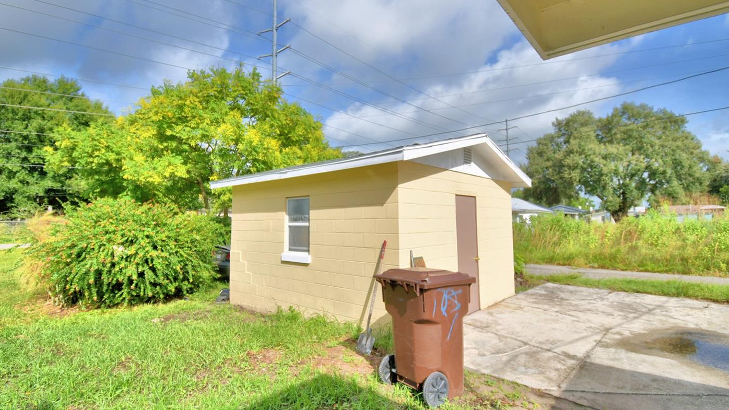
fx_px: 348
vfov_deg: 61.0
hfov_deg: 92.6
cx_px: 349
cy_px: 197
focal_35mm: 18
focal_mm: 10
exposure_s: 1/800
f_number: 4.5
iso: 100
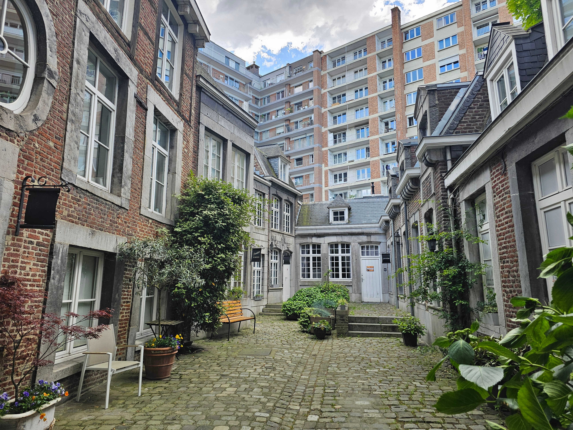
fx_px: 381
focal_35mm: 23
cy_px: 215
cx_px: 286
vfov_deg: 58.9
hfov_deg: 73.9
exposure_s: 1/180
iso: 25
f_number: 1.7
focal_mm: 6.3
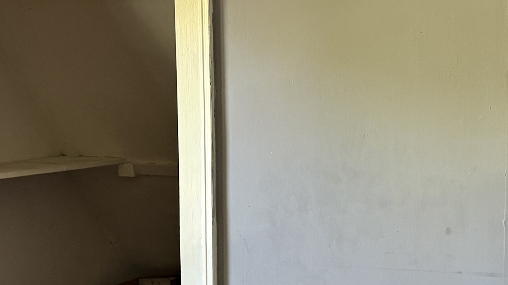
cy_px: 216
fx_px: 1064
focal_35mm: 79
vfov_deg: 15.2
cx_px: 398
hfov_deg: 26.4
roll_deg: -1.9
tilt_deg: -7.0
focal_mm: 6.76
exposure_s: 1/60
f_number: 1.78
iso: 320
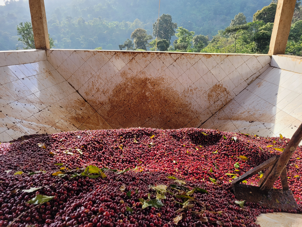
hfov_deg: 67.3
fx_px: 227
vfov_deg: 53.1
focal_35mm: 26
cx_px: 151
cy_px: 114
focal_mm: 5.4
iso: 40
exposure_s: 1/406
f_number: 1.8
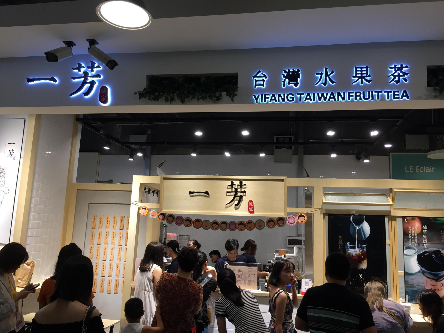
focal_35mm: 29
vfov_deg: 48.2
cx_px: 222
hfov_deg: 61.7
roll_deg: -3.3
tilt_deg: +9.3
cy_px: 166
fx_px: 372
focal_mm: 4.15
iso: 40
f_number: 2.2
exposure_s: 1/33
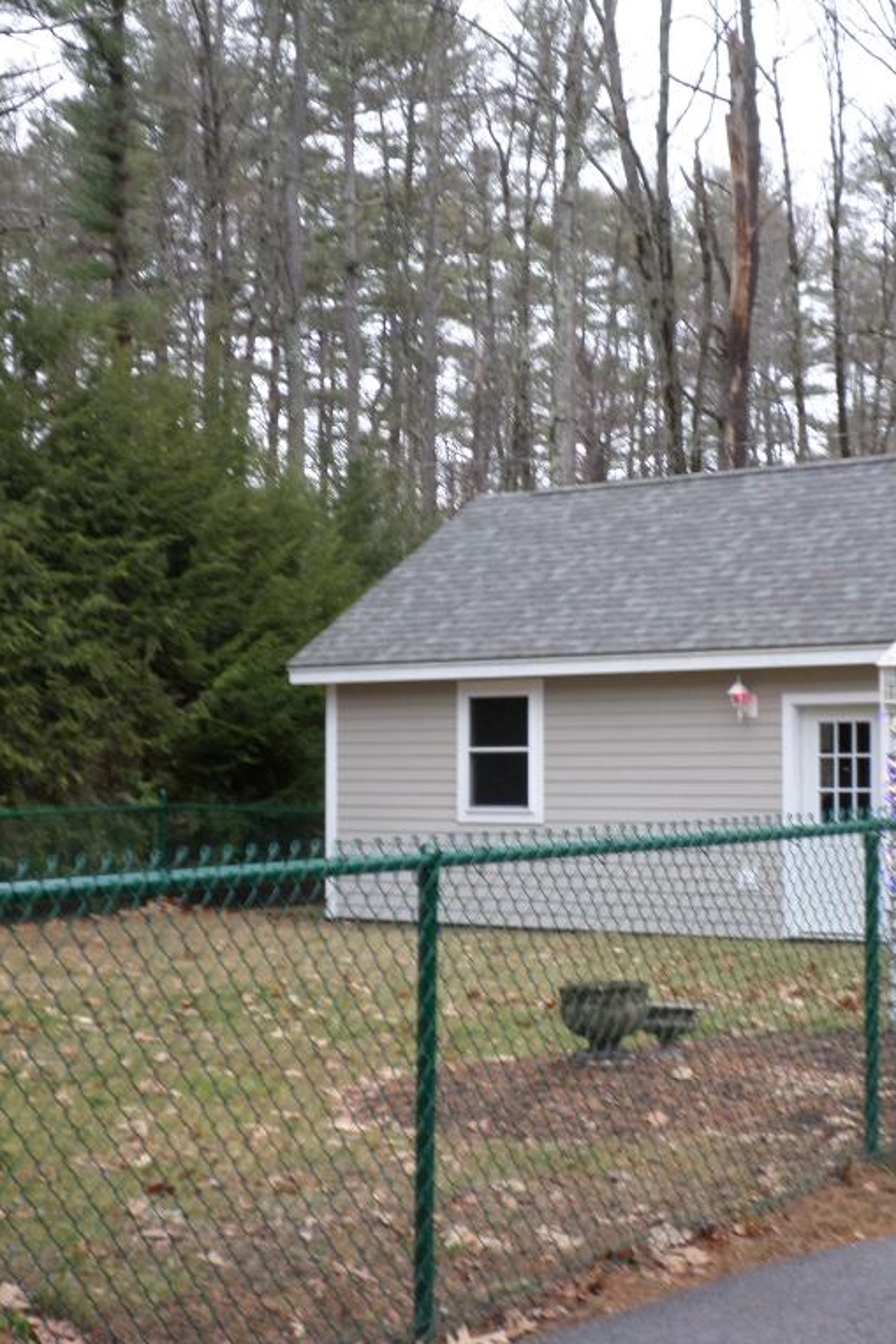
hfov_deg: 22.6
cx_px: 562
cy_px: 671
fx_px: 2239
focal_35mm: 60
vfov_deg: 33.4
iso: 160
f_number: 3.2
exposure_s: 1/45
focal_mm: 7.8
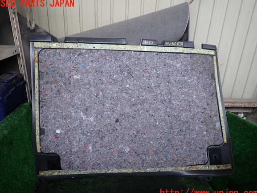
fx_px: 193
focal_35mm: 26
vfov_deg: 53.1
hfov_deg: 67.3
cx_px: 127
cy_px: 99
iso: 100
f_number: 2
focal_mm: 4.5
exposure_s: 1/80
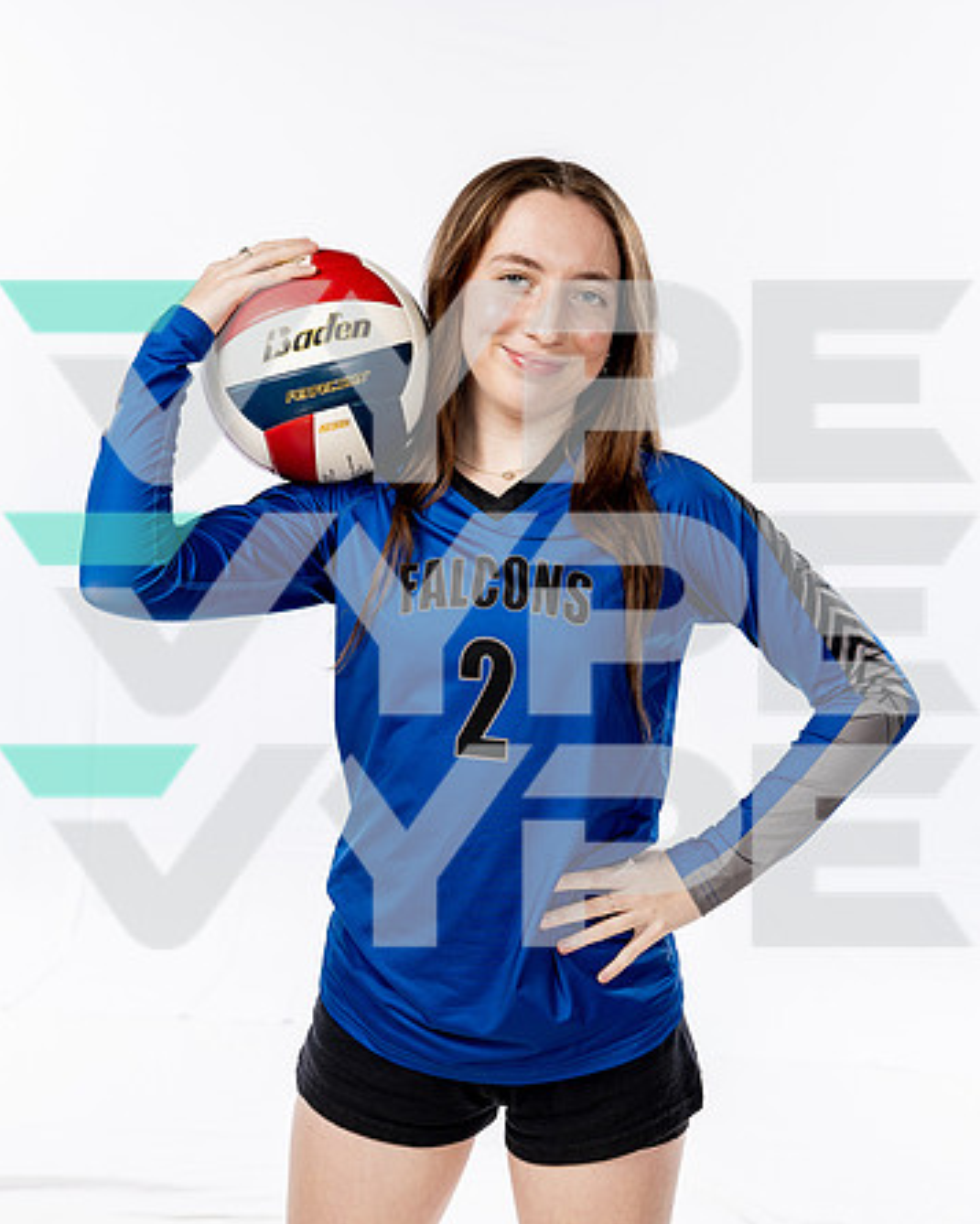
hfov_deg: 25.8
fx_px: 2138
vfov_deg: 32.0
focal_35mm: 59
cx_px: 466
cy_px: 616
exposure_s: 1/250
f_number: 5.6
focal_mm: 40
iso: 160
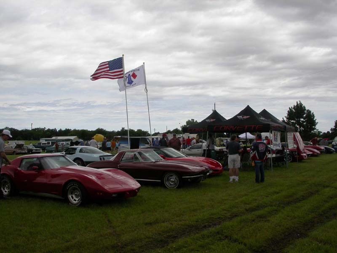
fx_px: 370
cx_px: 168
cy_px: 126
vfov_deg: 37.7
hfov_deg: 49.0
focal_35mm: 38
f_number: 7.5
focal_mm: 7.85
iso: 100
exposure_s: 1/352
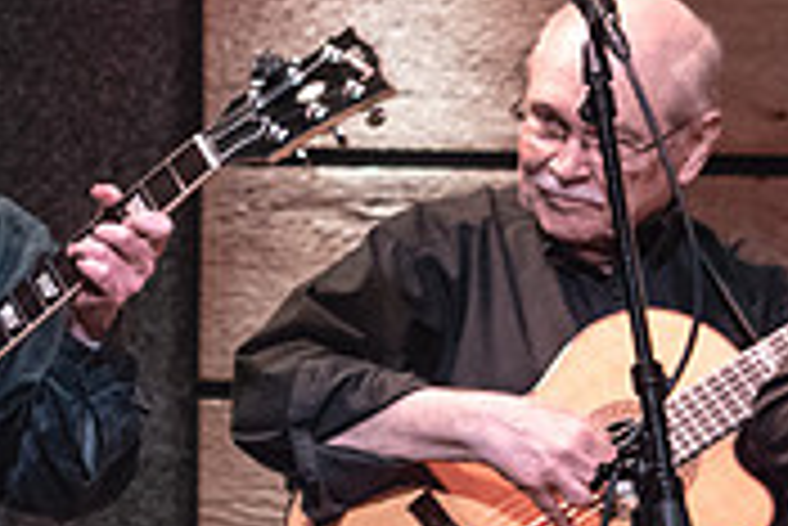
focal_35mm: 795
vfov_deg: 1.7
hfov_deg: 2.6
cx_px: -369
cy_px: 416
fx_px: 17416
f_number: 8
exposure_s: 1/100
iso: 6400
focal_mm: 240
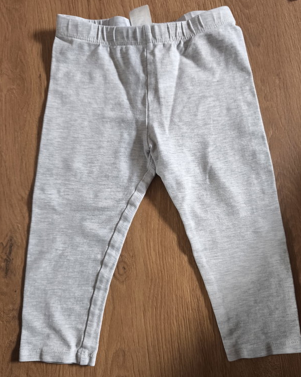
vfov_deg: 68.0
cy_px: 202
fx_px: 279
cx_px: 155
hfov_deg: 56.8
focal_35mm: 25
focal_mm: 6.57
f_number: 1.6
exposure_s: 1/33.3
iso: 800
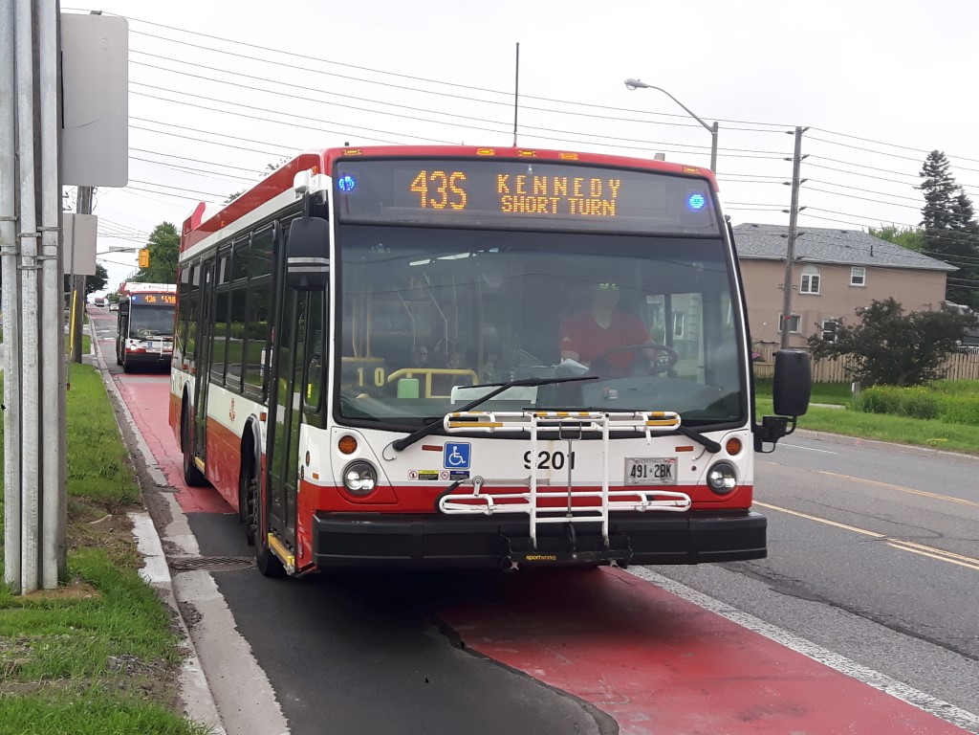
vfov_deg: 45.4
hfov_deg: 58.4
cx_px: 490
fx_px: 877
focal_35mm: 31
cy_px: 368
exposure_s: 1/485
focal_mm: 3.7
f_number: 1.9
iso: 40
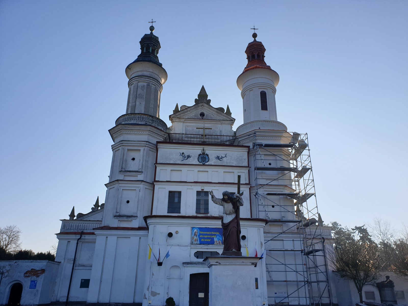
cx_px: 204
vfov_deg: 53.1
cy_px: 153
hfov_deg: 67.3
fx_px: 306
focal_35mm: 26
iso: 50
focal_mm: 4.3
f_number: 2.4
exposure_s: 1/1786
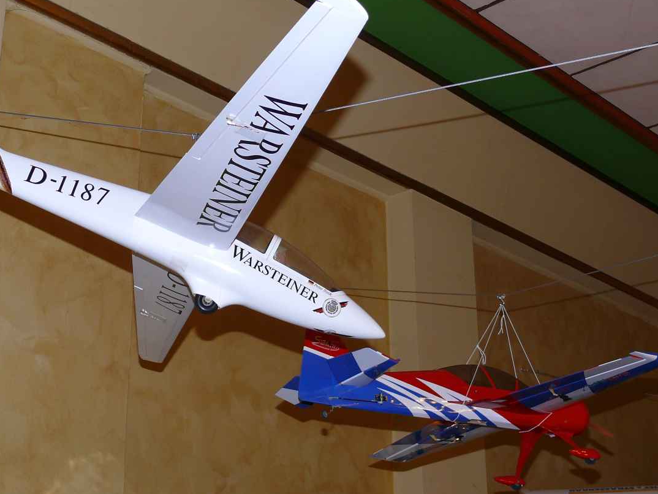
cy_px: 205
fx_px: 1198
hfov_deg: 30.7
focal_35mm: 63
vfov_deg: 23.3
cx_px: 290
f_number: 3.2
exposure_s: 1/125
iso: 100
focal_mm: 9.9
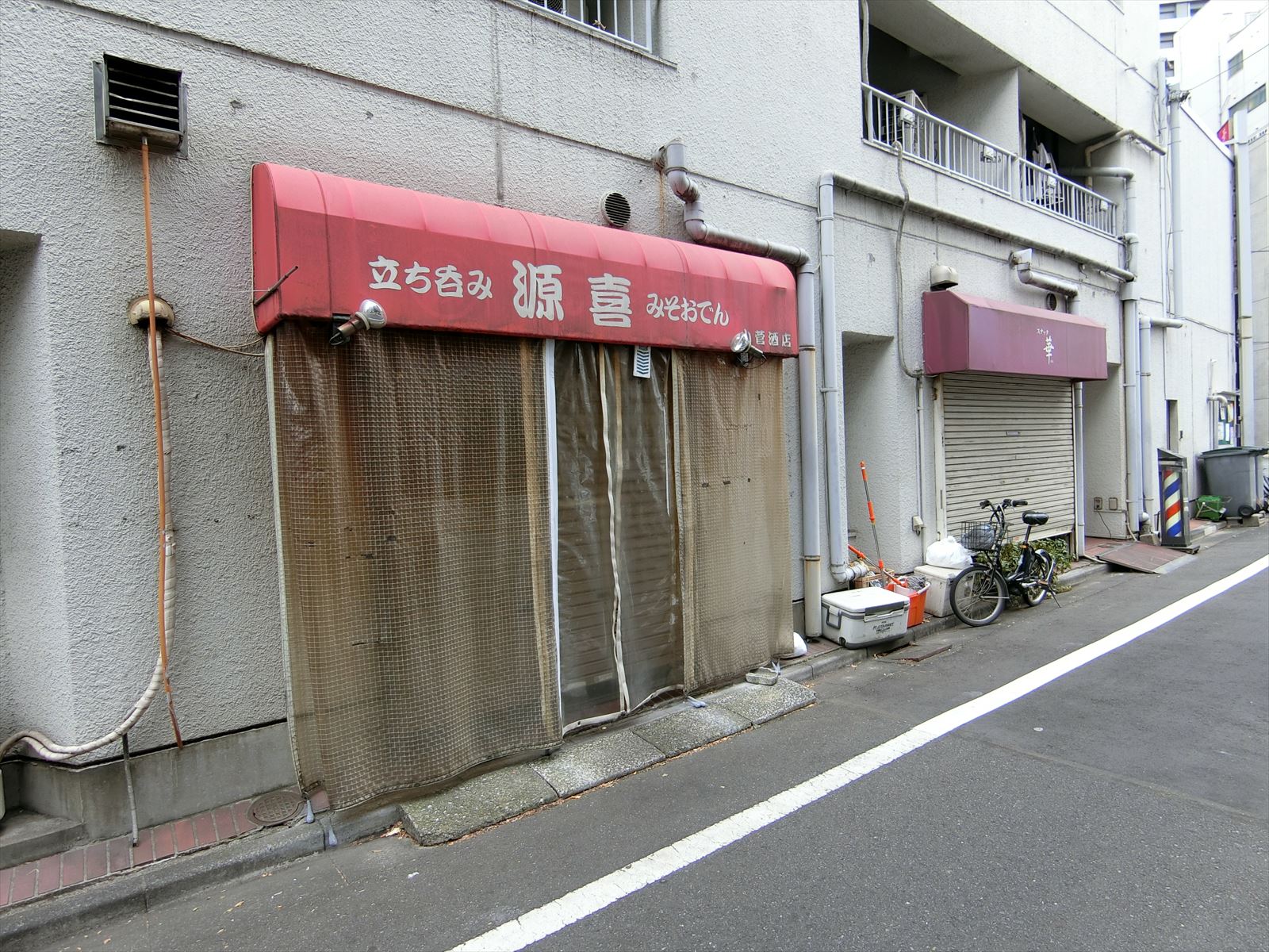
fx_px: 697
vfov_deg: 68.7
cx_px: 634
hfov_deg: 84.7
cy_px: 476
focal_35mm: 19
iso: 80
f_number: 2.7
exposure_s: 1/125
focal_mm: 4.06
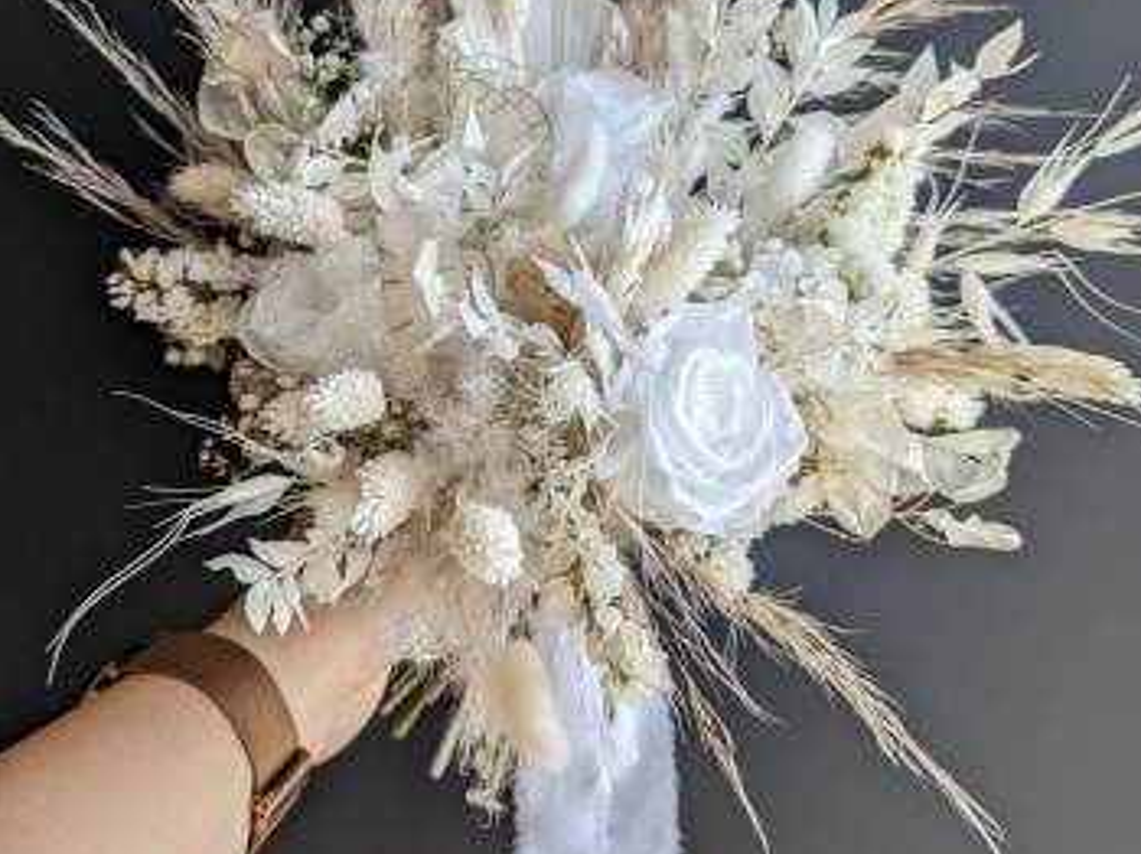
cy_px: 218
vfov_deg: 41.7
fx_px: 1087
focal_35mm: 33
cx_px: 584
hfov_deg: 55.4
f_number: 1.85
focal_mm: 6.81
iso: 44
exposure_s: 1/237
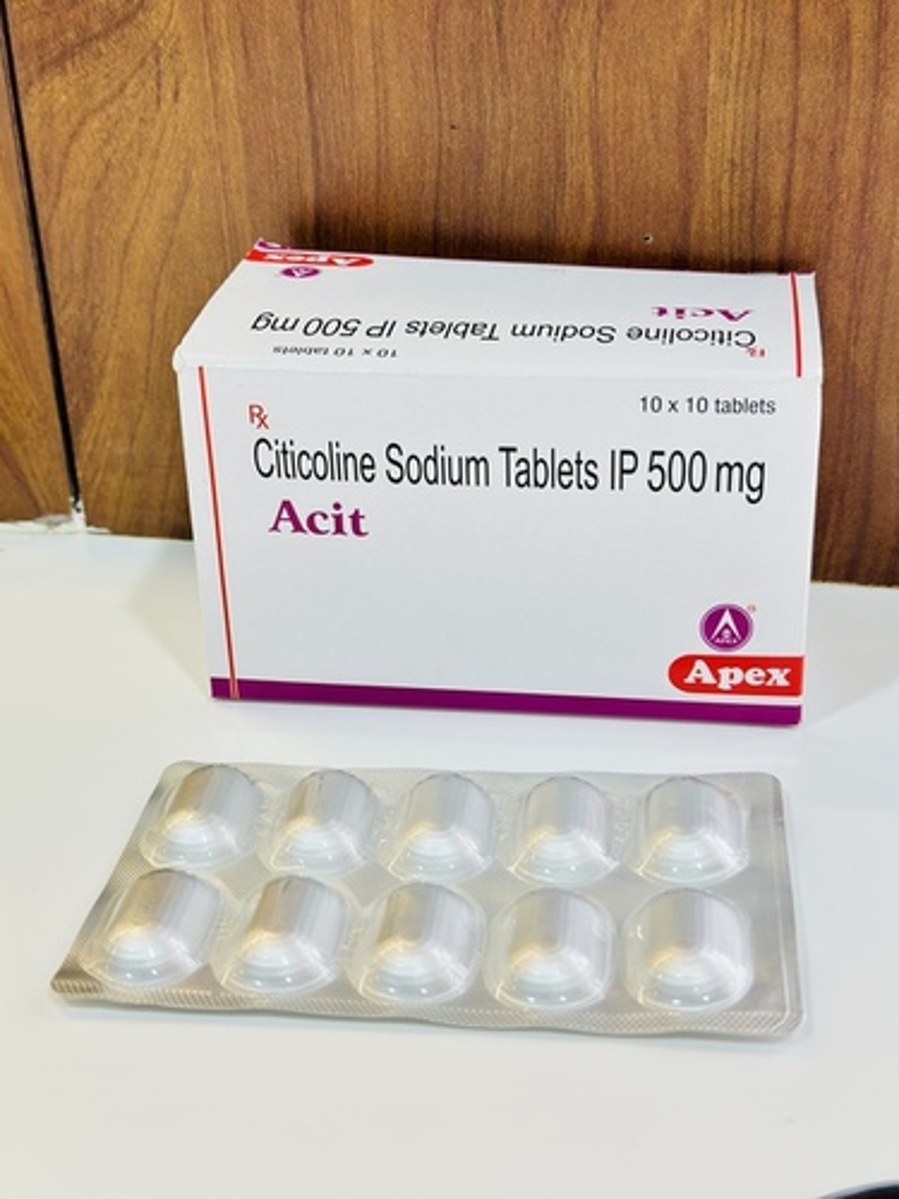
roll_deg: +2.4
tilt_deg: -25.7
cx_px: 450
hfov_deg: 30.3
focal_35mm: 48
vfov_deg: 39.7
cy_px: 600
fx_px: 1662
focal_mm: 6.86
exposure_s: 1/50
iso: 80
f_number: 1.78
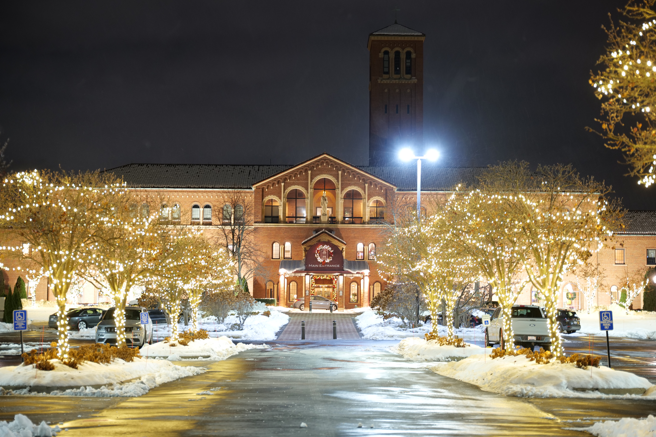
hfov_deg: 32.4
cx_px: 337
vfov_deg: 21.9
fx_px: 1130
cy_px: 213
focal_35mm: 62
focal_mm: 57
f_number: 2.8
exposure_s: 1/6
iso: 800
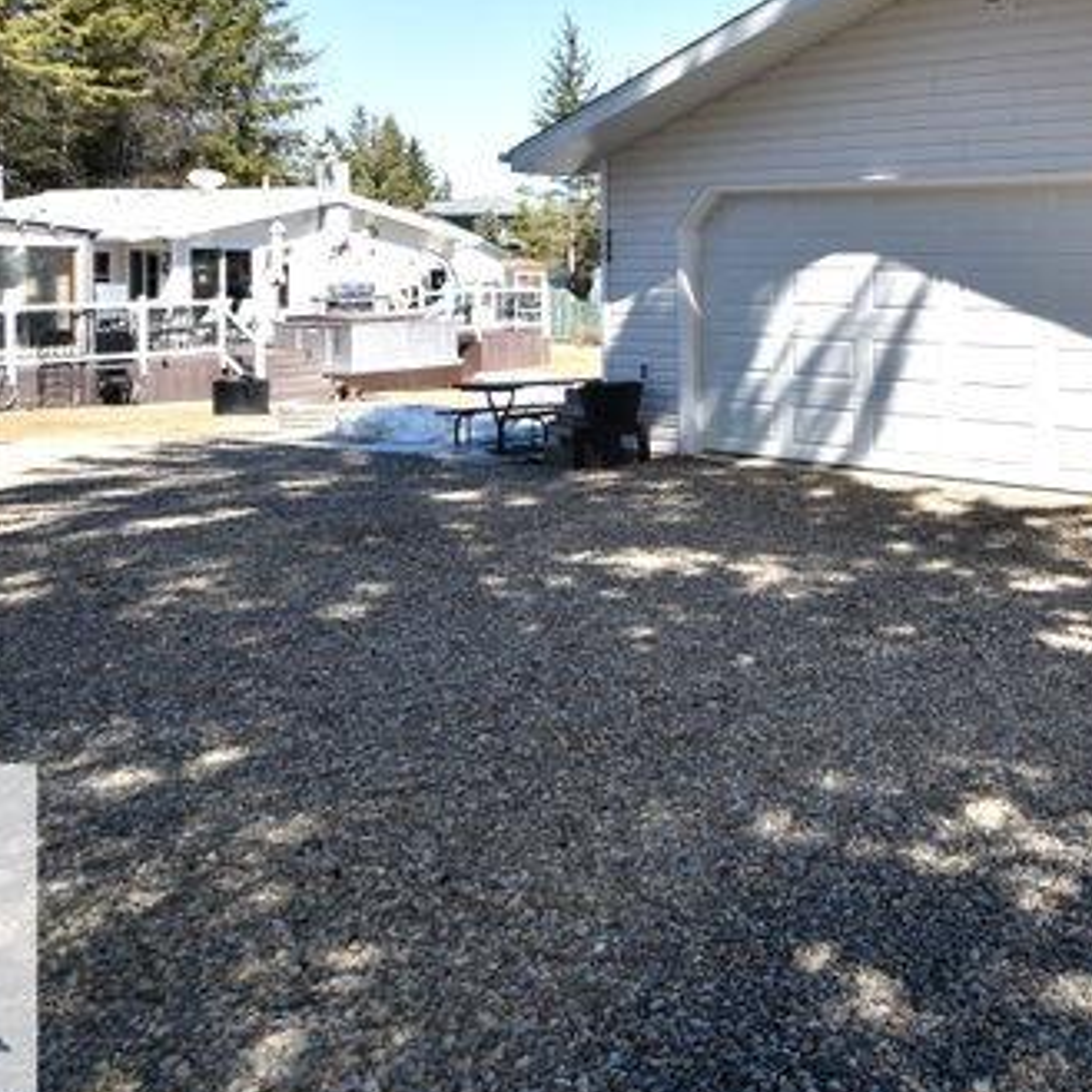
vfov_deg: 51.1
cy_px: 329
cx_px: 1032
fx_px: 1106
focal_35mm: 31
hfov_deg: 46.1
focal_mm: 10
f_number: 8
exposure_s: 1/200
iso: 100
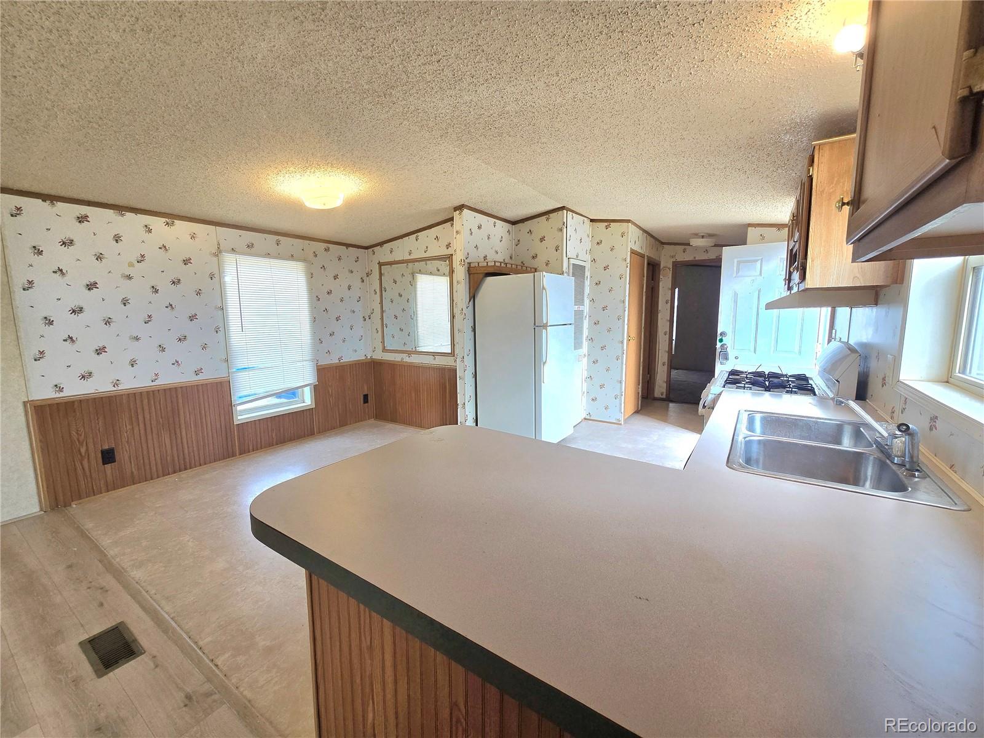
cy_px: 369
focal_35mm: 13
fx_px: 370
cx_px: 492
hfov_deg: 106.2
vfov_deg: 89.9
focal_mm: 2.2
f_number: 2.2
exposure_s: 1/120
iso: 64
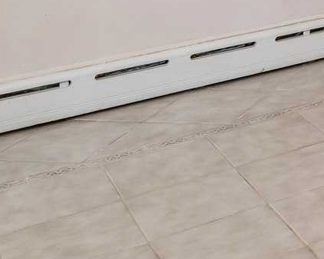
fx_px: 911
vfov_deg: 13.6
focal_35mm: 95
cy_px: -278
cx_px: 714
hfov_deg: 14.9
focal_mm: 14
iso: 400
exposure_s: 1/8
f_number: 13
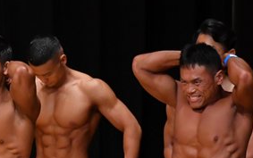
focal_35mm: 753
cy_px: 221
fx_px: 5193
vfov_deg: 1.7
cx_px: 47
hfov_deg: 2.8
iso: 4000
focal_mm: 180
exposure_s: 1/400
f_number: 5.6
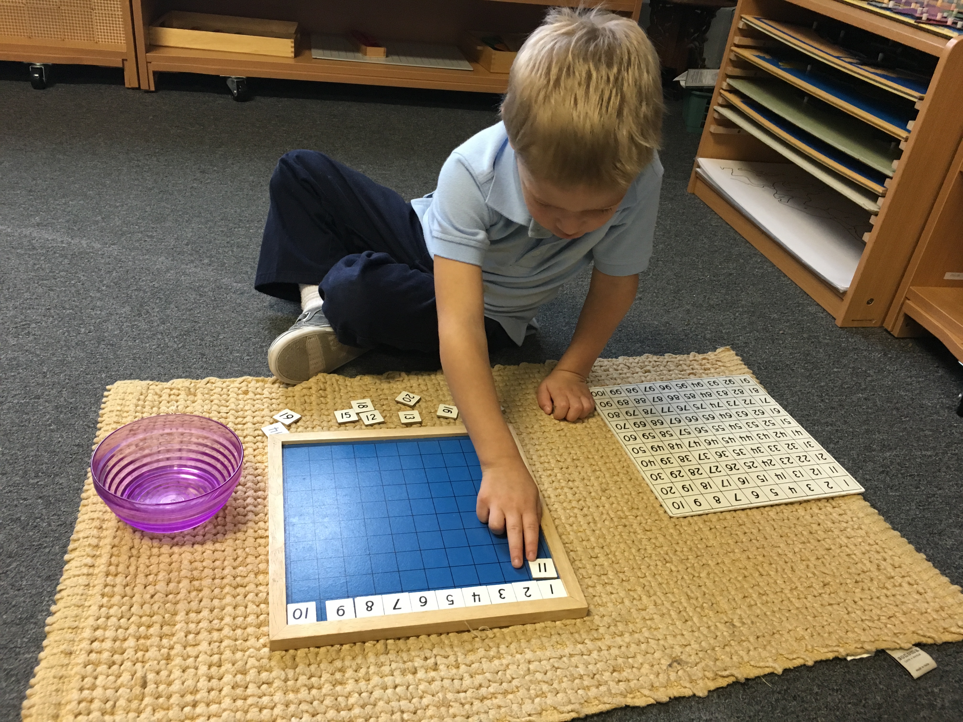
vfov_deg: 48.2
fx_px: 807
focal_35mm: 29
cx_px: 482
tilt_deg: -32.3
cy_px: 361
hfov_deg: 61.7
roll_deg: -5.9
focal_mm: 4.15
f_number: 2.2
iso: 125
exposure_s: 1/30
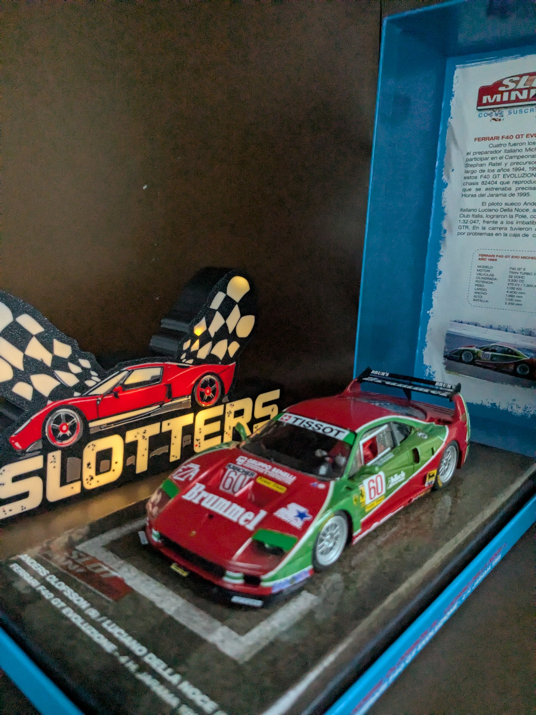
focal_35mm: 27
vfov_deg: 65.3
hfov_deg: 51.4
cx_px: 268
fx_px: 557
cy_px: 358
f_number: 1.73
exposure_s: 1/99.9
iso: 1039
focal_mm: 4.38
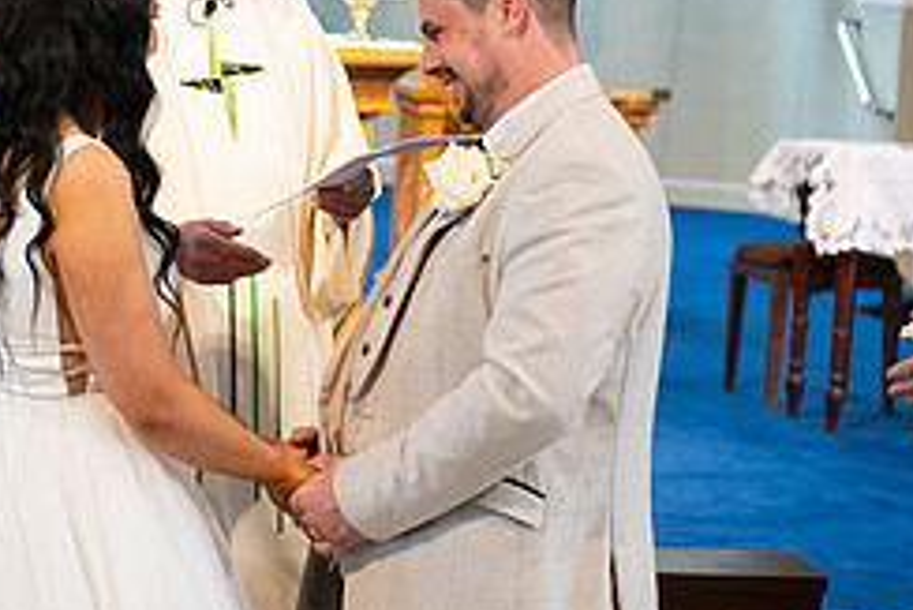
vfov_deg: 9.9
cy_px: 219
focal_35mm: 138
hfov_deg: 14.8
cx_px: 367
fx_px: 3502
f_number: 3.5
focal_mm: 58
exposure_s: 1/160
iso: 800
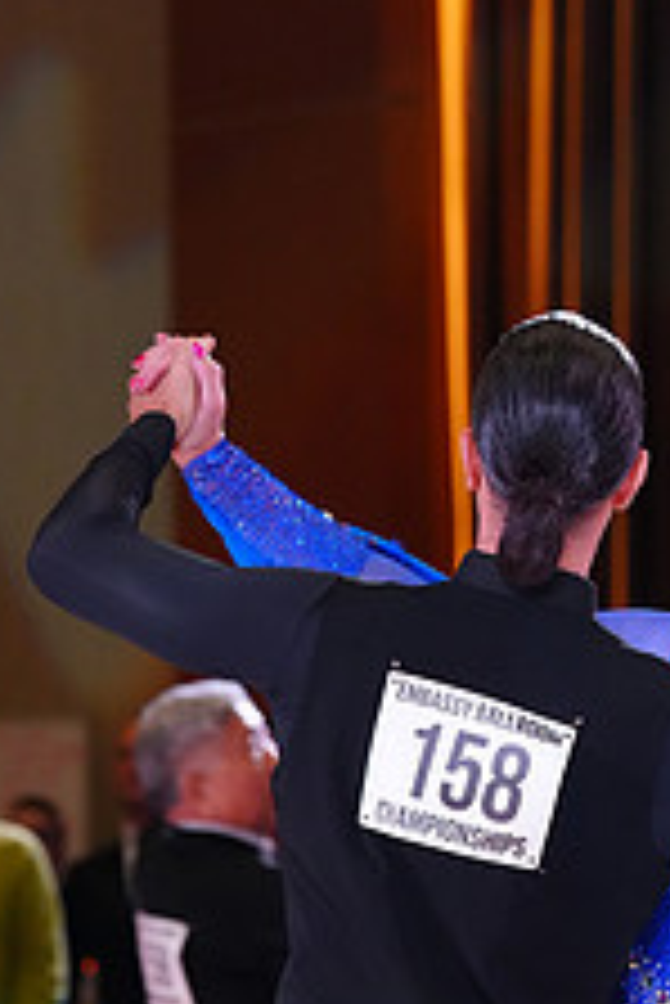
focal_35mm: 419
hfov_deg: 3.3
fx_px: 11678
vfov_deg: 4.9
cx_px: 767
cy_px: 1171
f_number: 5
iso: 3200
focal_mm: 161
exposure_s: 1/250
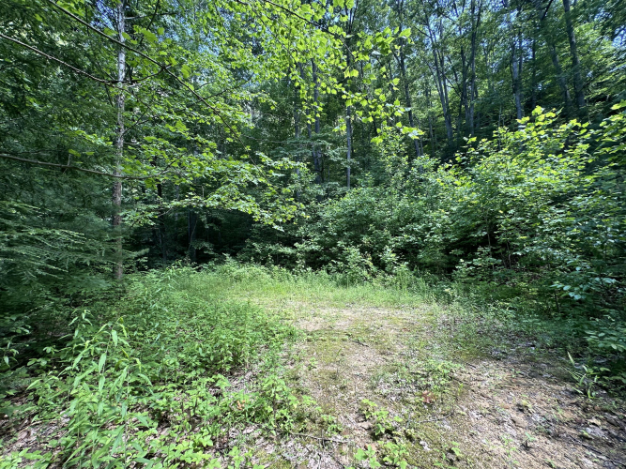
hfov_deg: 102.1
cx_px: 313
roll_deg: +0.3
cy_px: 234
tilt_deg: +8.3
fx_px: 253
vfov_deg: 85.7
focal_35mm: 14
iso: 50
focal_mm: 2.22
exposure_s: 1/99
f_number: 2.2
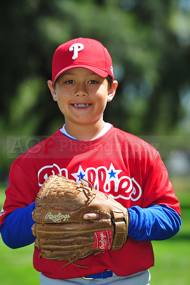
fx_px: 1585
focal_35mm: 200
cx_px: 95
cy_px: 142
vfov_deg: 10.3
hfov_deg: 6.9
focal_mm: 200
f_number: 5.6
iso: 200
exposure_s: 1/500
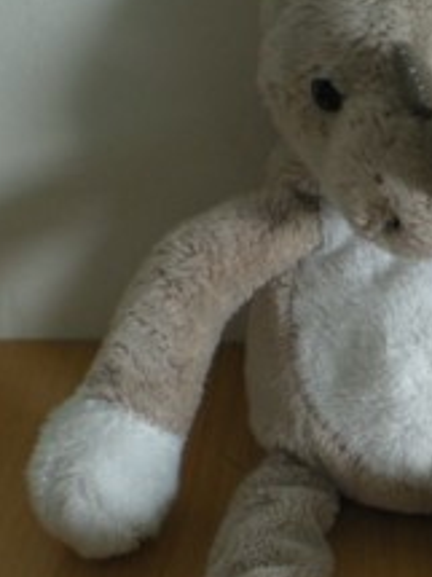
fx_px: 1532
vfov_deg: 21.2
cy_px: 403
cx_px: 416
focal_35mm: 92
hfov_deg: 15.8
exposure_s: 1/59.1
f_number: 3.1
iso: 200
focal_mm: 6.3
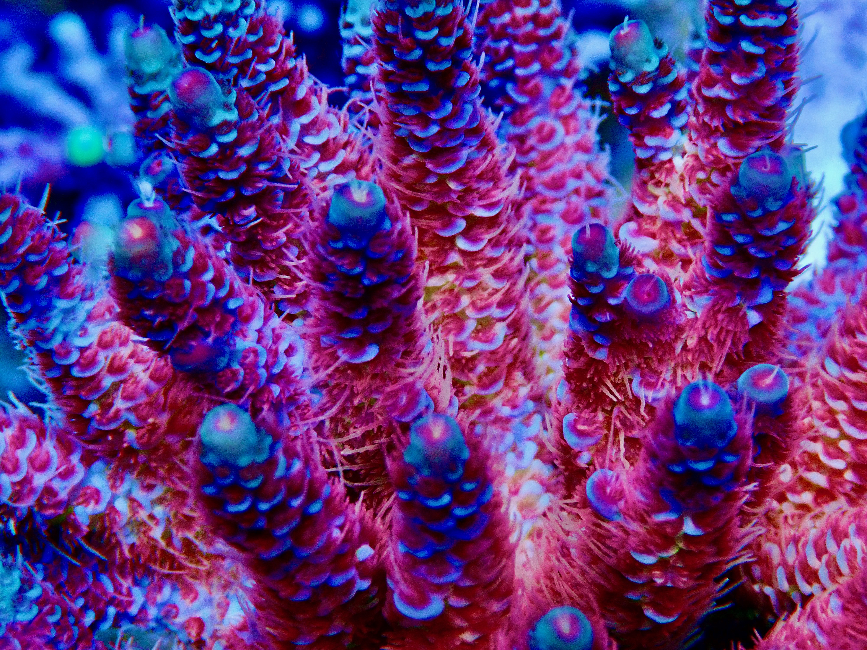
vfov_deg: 18.0
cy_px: 325
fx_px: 2054
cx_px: 434
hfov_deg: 23.8
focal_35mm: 82
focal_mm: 14.62
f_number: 5.6
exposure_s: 1/160
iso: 200
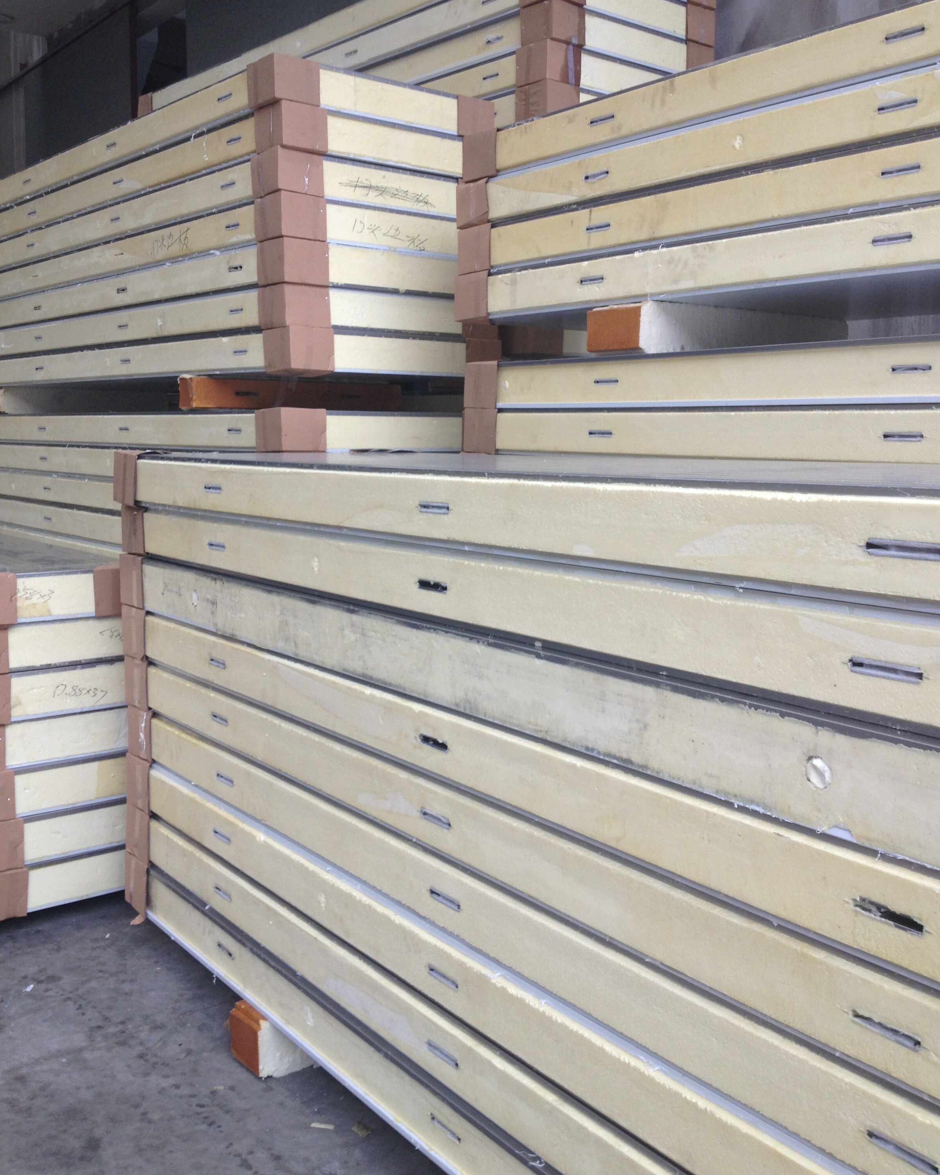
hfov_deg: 40.1
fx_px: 1287
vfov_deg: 49.1
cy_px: 551
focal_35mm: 37
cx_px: 475
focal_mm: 4.28
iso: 50
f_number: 2.4
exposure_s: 1/20
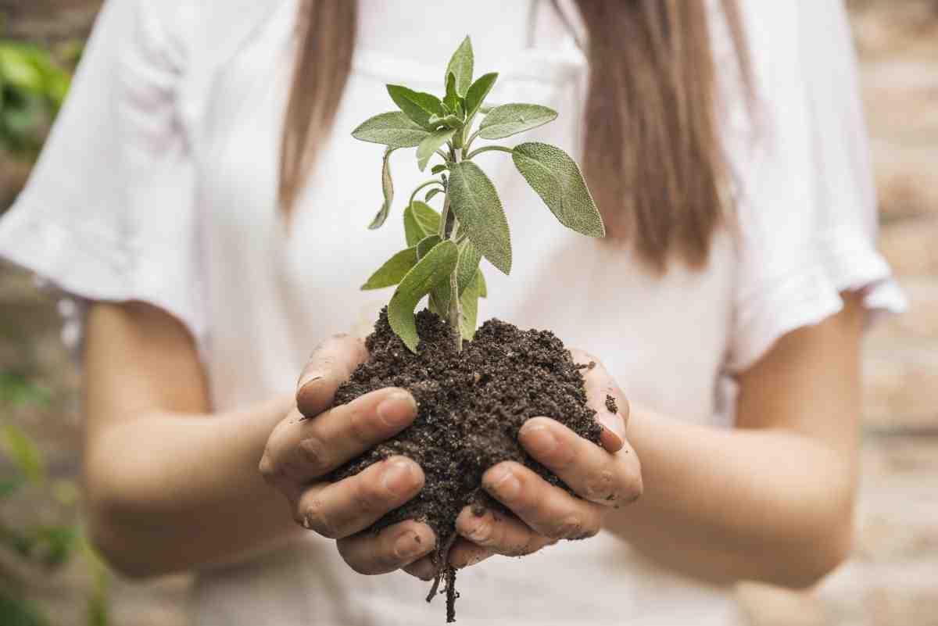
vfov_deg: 19.5
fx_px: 1824
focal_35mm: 70
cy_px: 313
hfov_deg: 28.8
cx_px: 469
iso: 125
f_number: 4.5
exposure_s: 1/200
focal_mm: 70
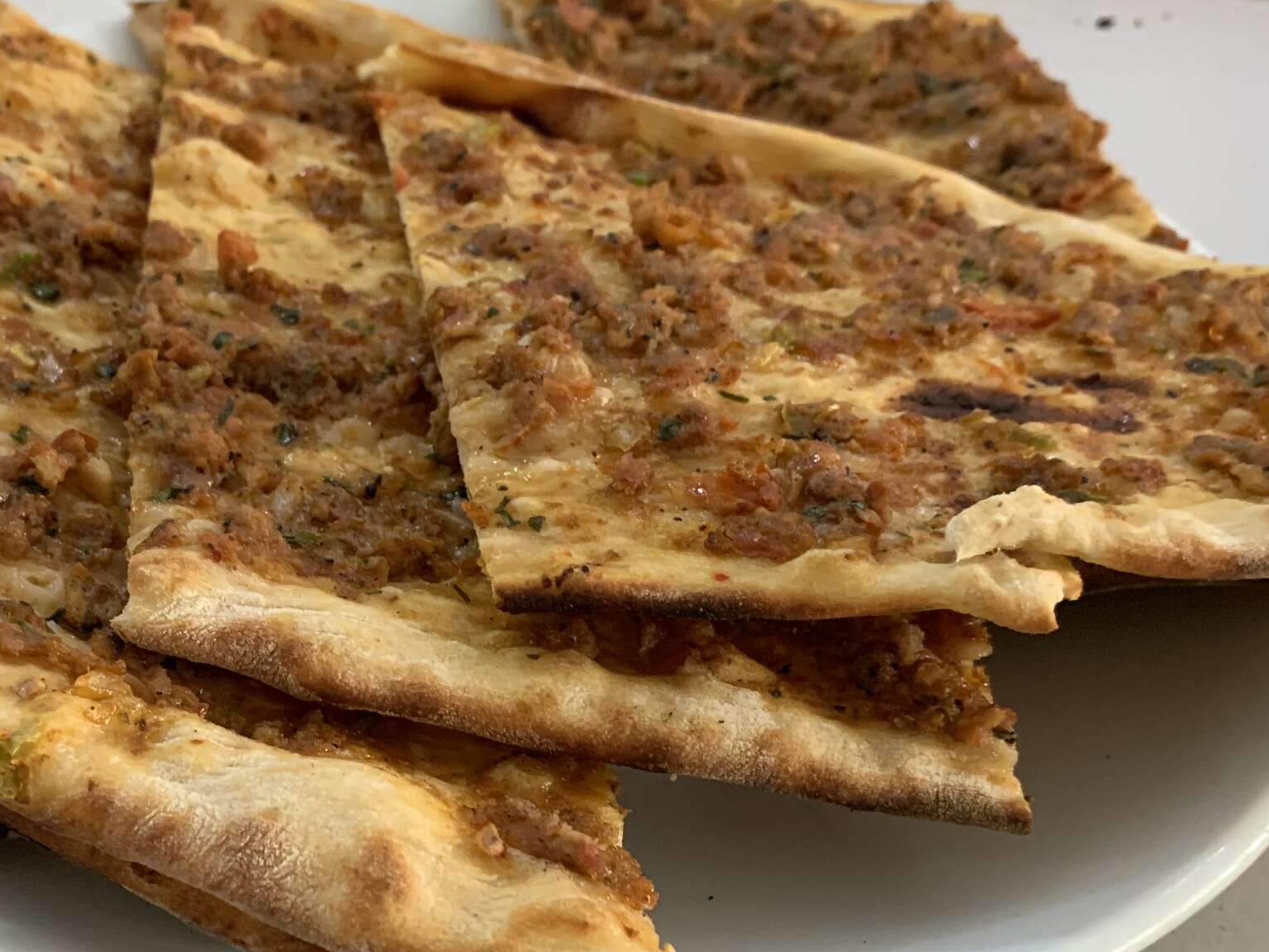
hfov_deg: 37.0
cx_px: 408
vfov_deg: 28.3
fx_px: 1870
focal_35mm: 51
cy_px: 653
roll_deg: -2.6
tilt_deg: -42.2
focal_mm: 4.25
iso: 400
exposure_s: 1/60
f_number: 1.8
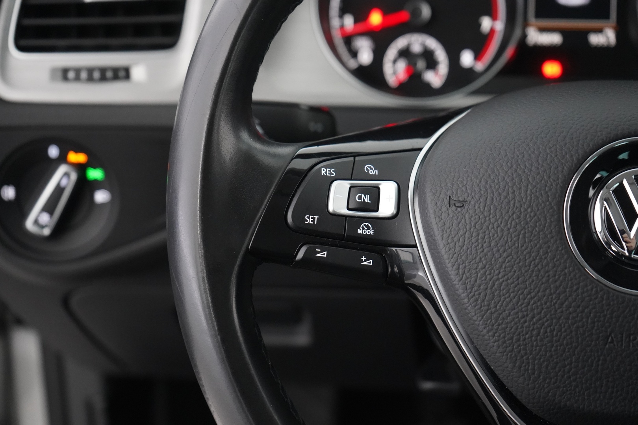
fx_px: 1063
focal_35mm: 60
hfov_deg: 33.4
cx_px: 319
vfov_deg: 22.6
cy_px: 212
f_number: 5
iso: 8000
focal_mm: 60
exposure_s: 1/40
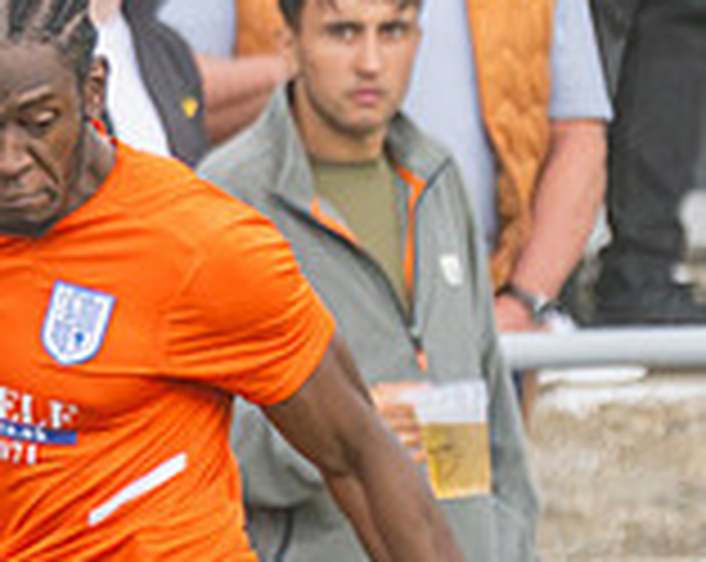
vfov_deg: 0.6
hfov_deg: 0.8
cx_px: -427
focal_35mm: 2452
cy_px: 587
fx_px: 51139
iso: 800
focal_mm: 250
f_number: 2.8
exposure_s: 1/1250
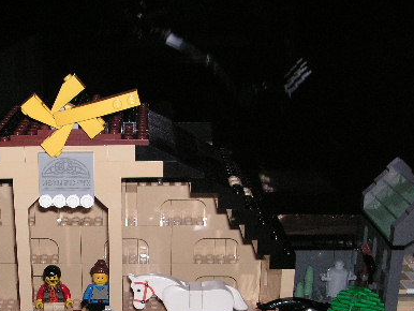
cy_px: 237
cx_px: 104
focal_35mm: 63
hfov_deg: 30.2
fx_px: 754
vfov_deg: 23.1
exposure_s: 1/45
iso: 160
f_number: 3.3
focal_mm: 6.3
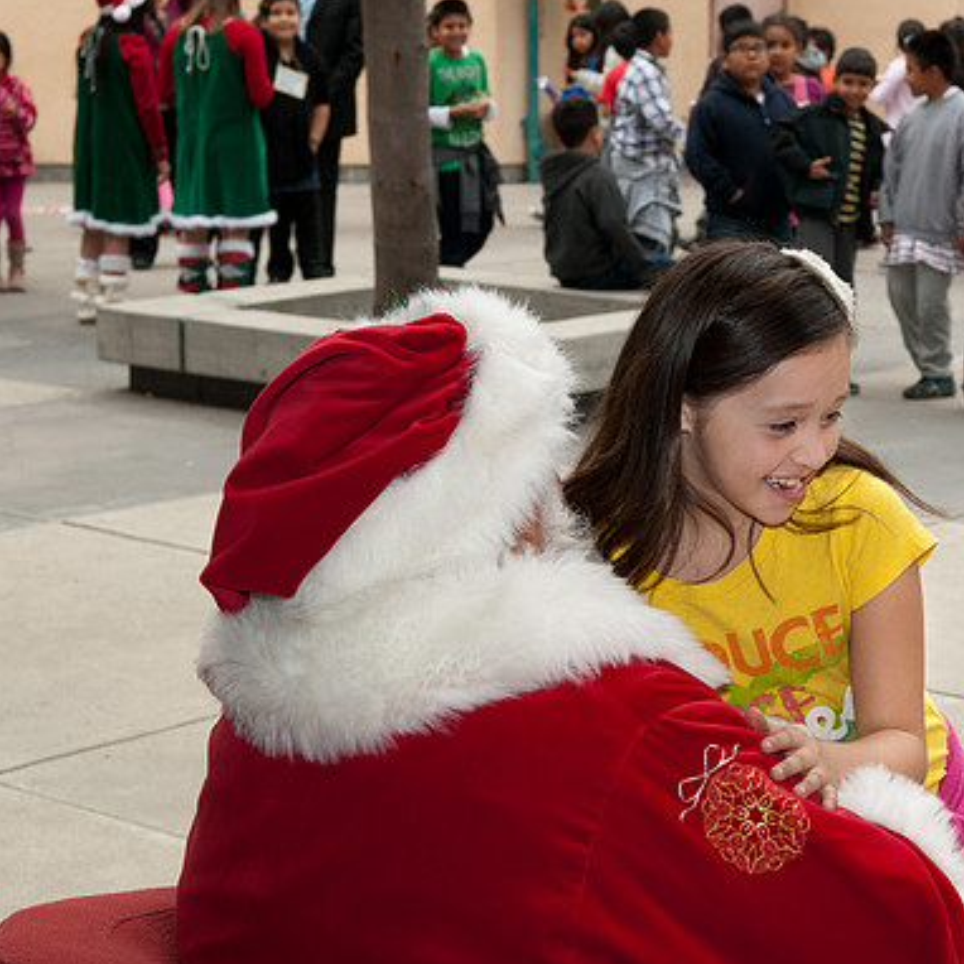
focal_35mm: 85
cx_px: 689
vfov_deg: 20.4
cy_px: 481
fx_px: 2678
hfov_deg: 20.3
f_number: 6.3
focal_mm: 44
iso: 320
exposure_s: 1/160
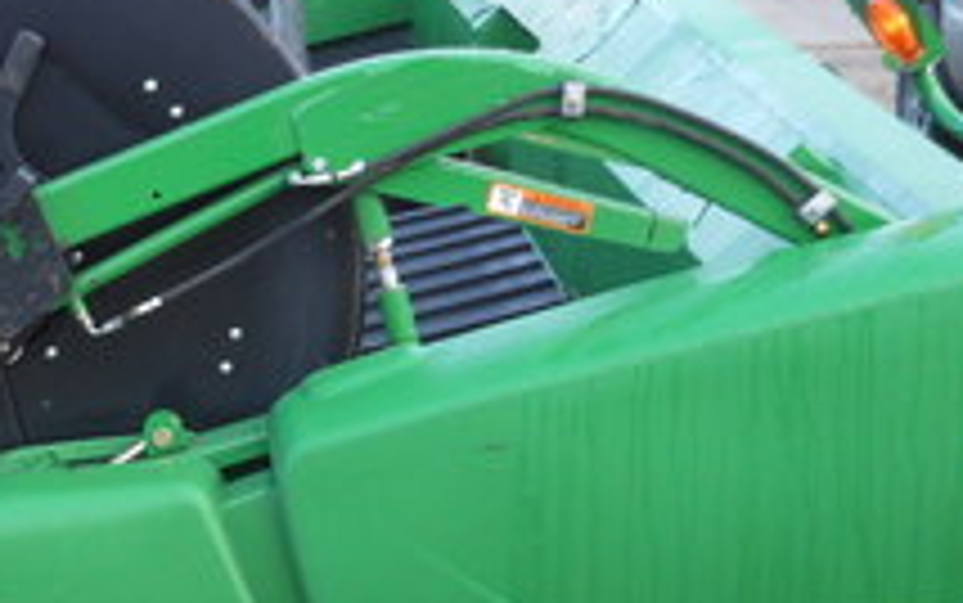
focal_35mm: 89
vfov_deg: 14.7
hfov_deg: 22.7
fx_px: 2337
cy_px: 382
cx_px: 90
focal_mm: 5.9
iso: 125
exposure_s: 1/30
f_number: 4
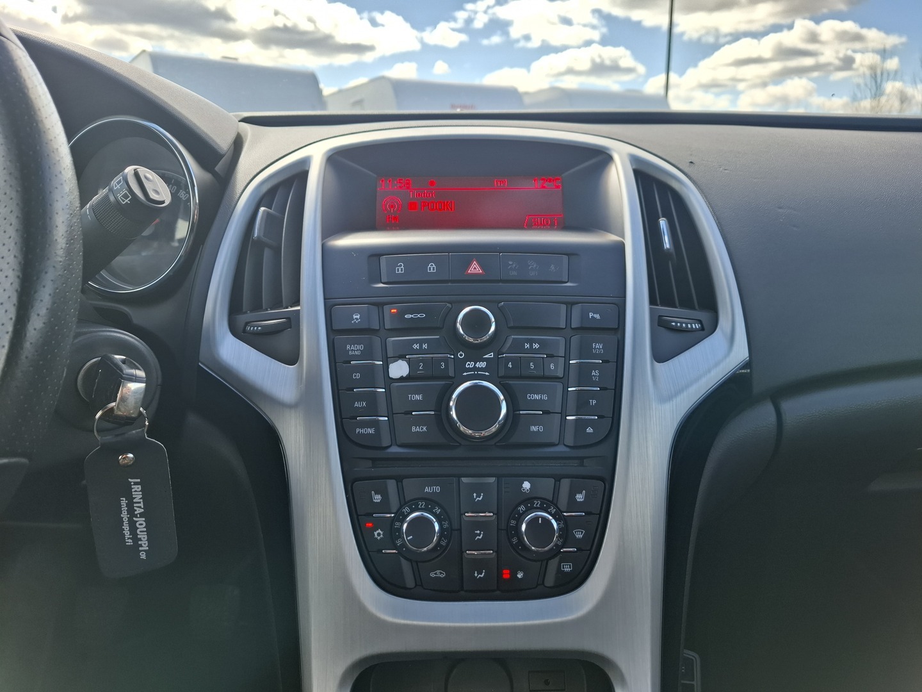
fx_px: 613
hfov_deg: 73.9
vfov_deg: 58.9
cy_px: 346
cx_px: 461
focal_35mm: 23
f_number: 1.8
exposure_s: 1/168
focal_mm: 5.54
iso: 50
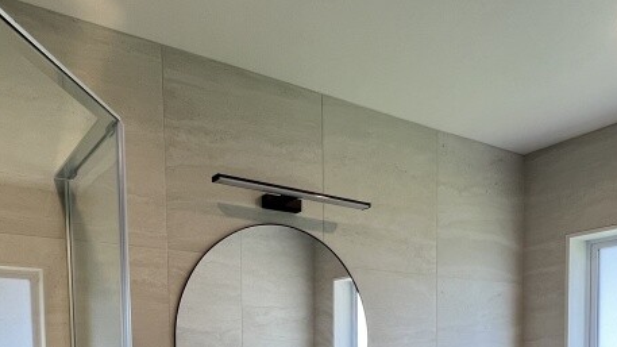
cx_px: 261
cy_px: 404
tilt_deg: -3.4
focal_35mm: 32
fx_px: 524
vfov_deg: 31.4
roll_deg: +1.2
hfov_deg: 60.7
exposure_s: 1/100
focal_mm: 1.57
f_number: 1.8
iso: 100
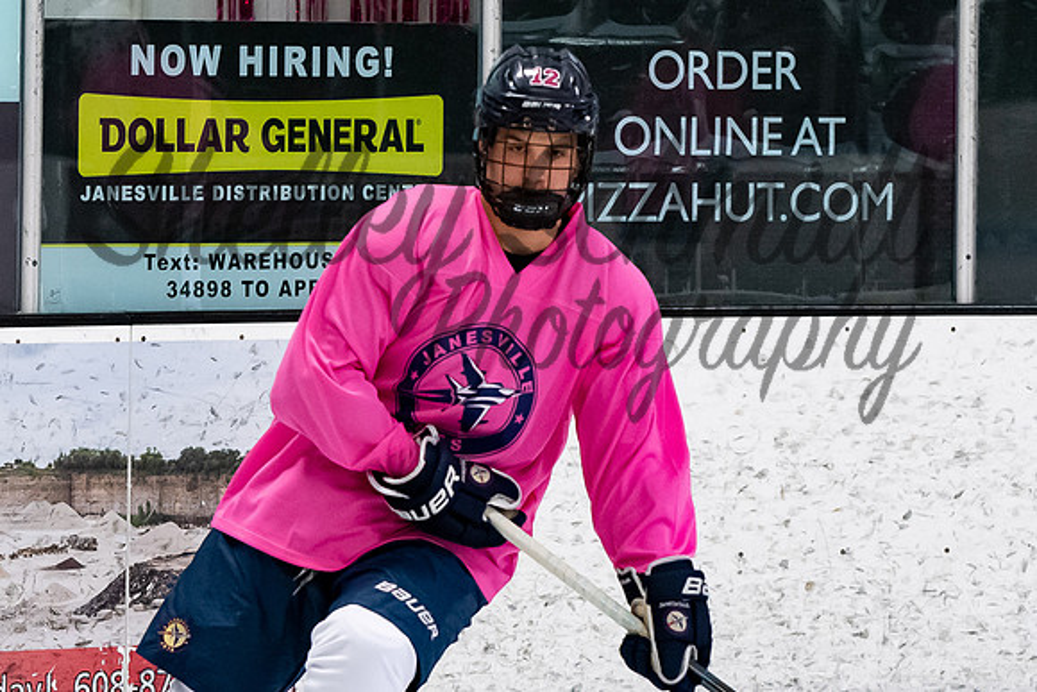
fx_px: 9508
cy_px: 247
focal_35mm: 330
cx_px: 661
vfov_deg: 4.2
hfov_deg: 6.2
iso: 2000
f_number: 3.5
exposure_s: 1/800
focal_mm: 130
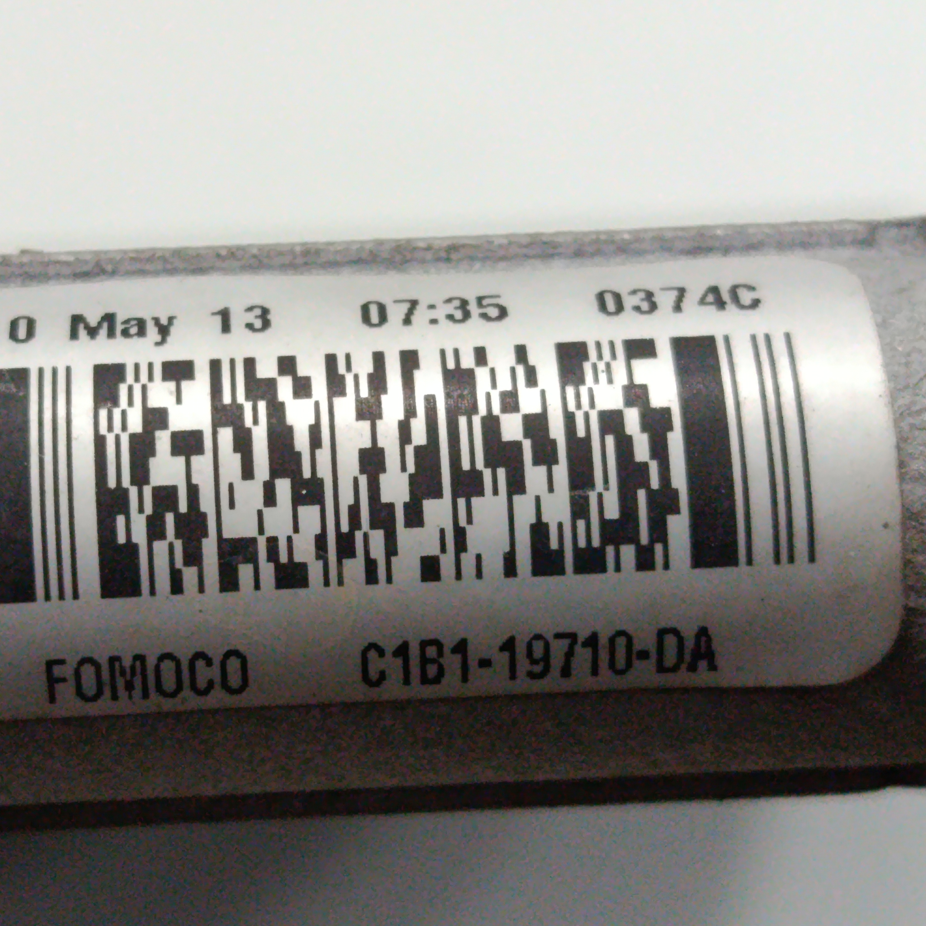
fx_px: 2633
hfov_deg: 19.9
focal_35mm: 87
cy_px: 461
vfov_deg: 19.9
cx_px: 363
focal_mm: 5.24
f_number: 1.7
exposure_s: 1/50
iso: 717
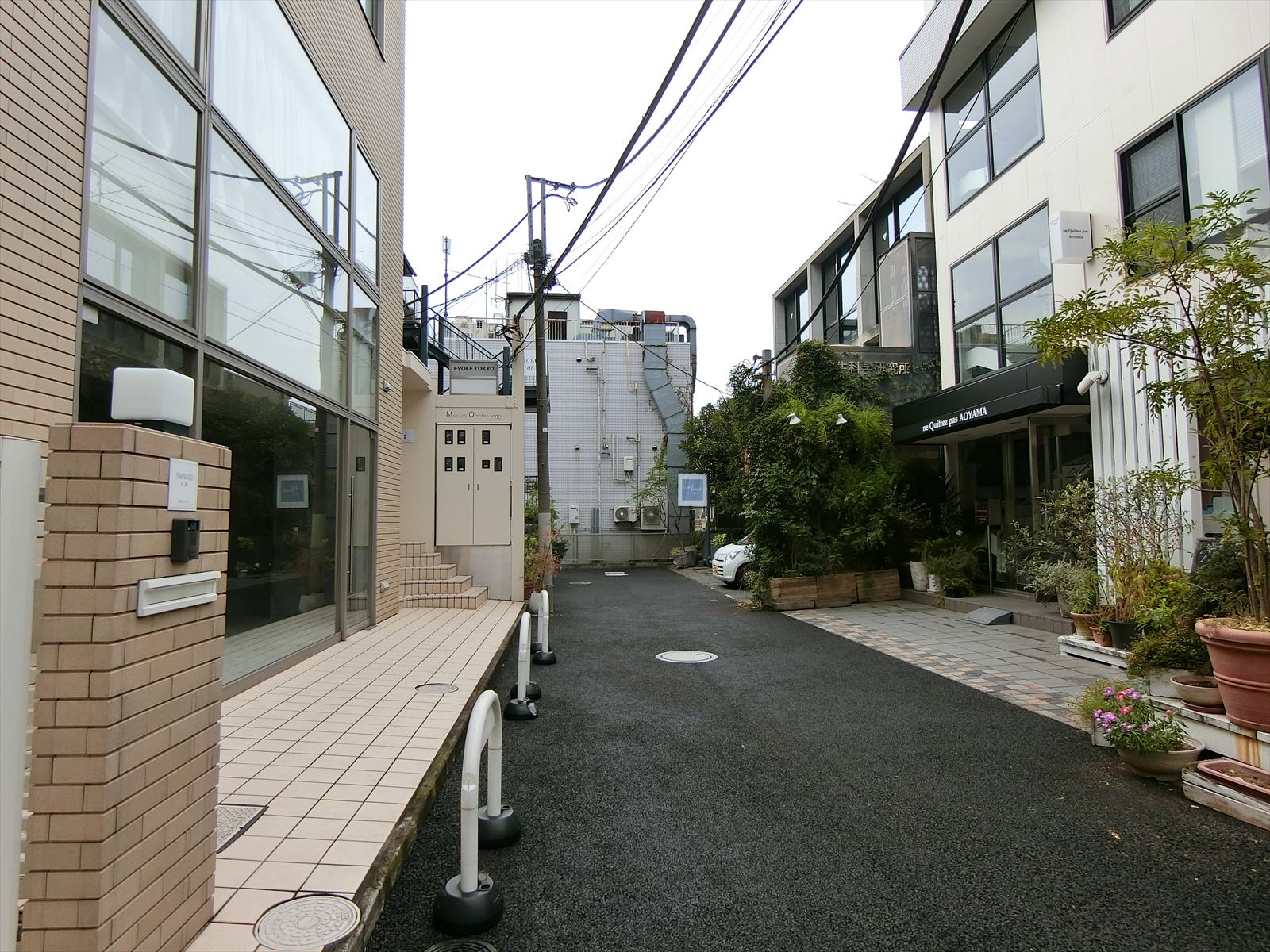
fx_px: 697
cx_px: 635
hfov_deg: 84.7
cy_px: 476
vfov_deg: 68.7
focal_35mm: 19
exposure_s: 1/640
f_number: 2.7
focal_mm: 4.06
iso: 80
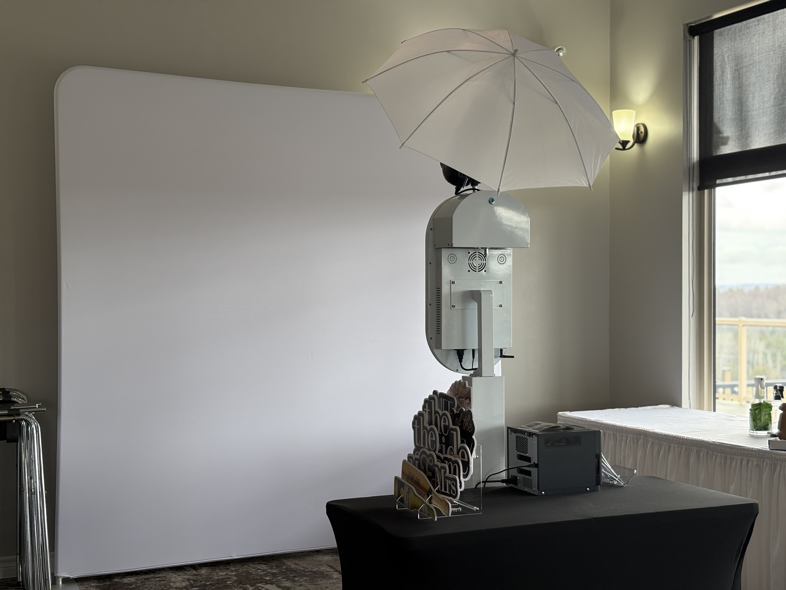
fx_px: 1181
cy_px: 295
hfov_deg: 36.8
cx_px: 393
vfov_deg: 28.0
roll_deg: +1.7
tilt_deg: -0.2
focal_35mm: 52
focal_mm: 5.96
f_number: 1.6
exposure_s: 1/120
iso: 50
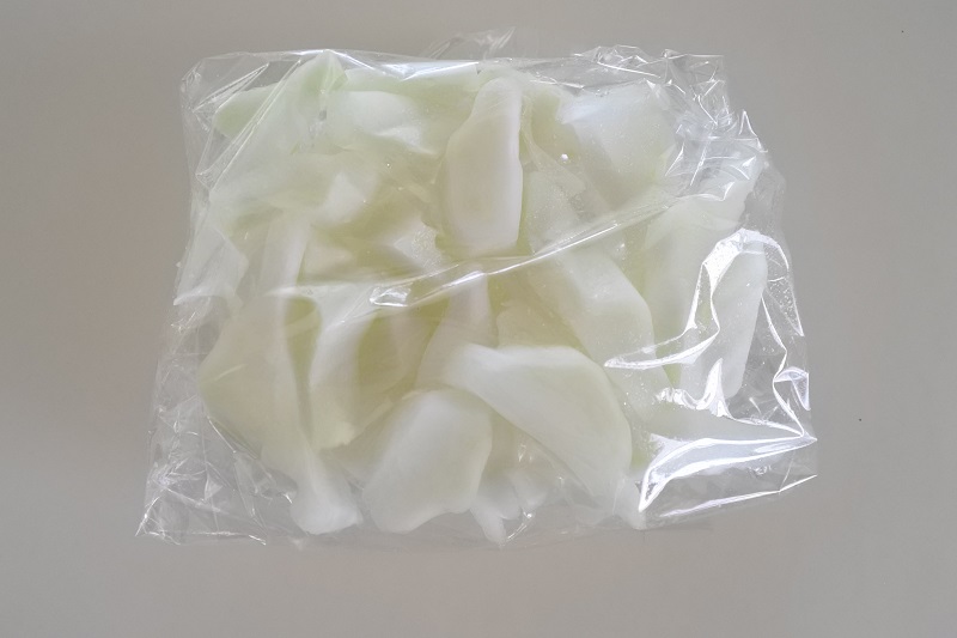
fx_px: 718
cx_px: 478
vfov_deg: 47.9
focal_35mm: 27
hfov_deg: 67.4
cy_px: 319
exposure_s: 1/60
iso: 1250
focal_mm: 10
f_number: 4.5
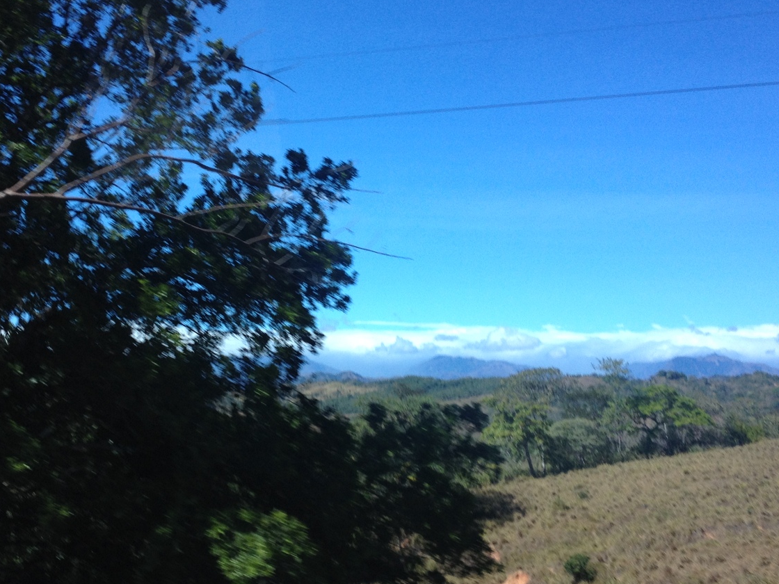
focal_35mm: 50
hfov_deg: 37.9
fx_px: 1125
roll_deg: +3.0
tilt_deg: +0.4
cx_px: 288
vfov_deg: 29.1
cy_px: 298
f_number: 2.4
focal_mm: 4.28
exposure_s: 1/336
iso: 50
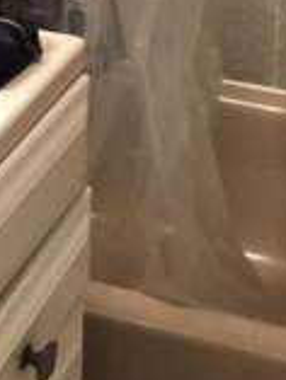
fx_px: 1254
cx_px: 223
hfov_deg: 13.0
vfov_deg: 16.0
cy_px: -169
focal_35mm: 114
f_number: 1.8
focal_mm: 4
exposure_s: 1/15
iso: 40
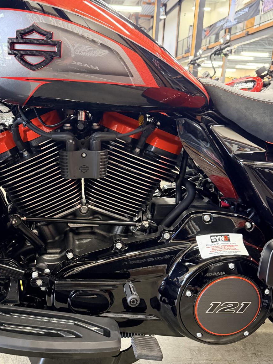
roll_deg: -2.4
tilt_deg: -14.2
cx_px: 98
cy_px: 181
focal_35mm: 31
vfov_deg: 58.3
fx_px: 326
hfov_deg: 45.0
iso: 800
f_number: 1.78
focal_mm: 6.76
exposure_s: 1/40
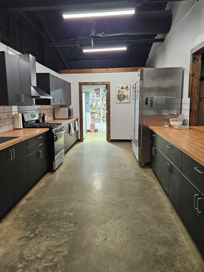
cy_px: 131
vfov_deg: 71.6
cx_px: 99
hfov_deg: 56.8
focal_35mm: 24
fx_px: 189
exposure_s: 1/120
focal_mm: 5.4
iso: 250
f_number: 1.8
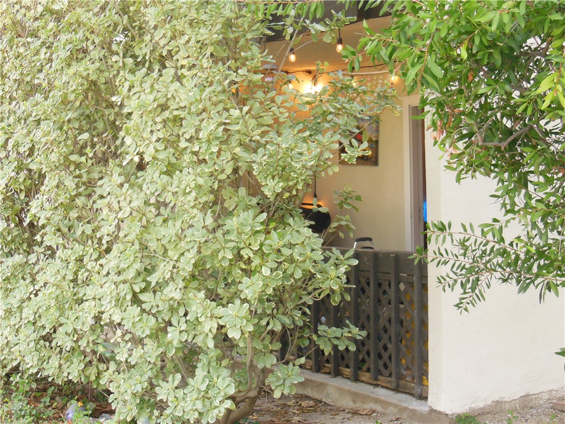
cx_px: 282
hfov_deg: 27.8
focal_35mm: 70
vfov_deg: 21.0
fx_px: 1143
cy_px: 212
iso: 400
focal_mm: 12.4
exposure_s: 1/60
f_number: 5.2
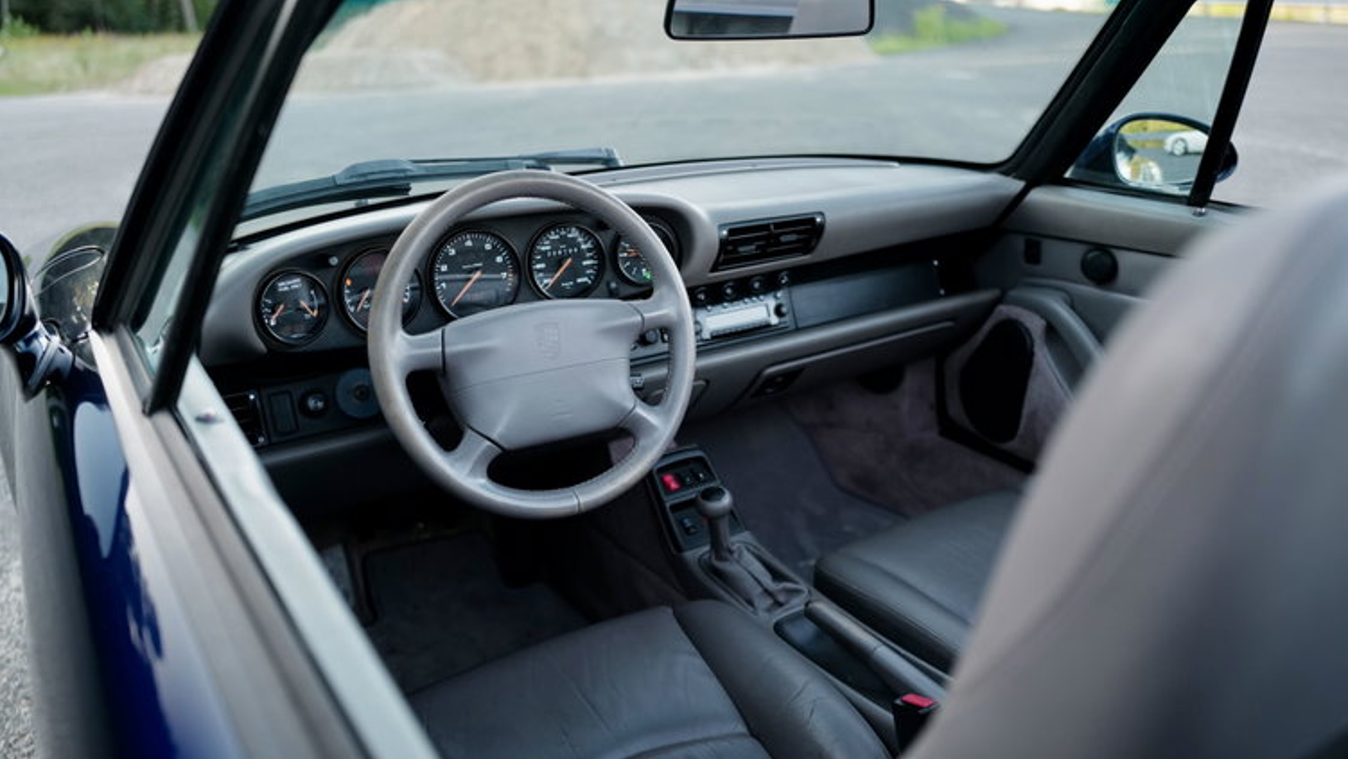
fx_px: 1073
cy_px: 372
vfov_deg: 39.0
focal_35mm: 30
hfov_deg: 64.3
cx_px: 673
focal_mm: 28
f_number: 1.7
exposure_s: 1/50
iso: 125
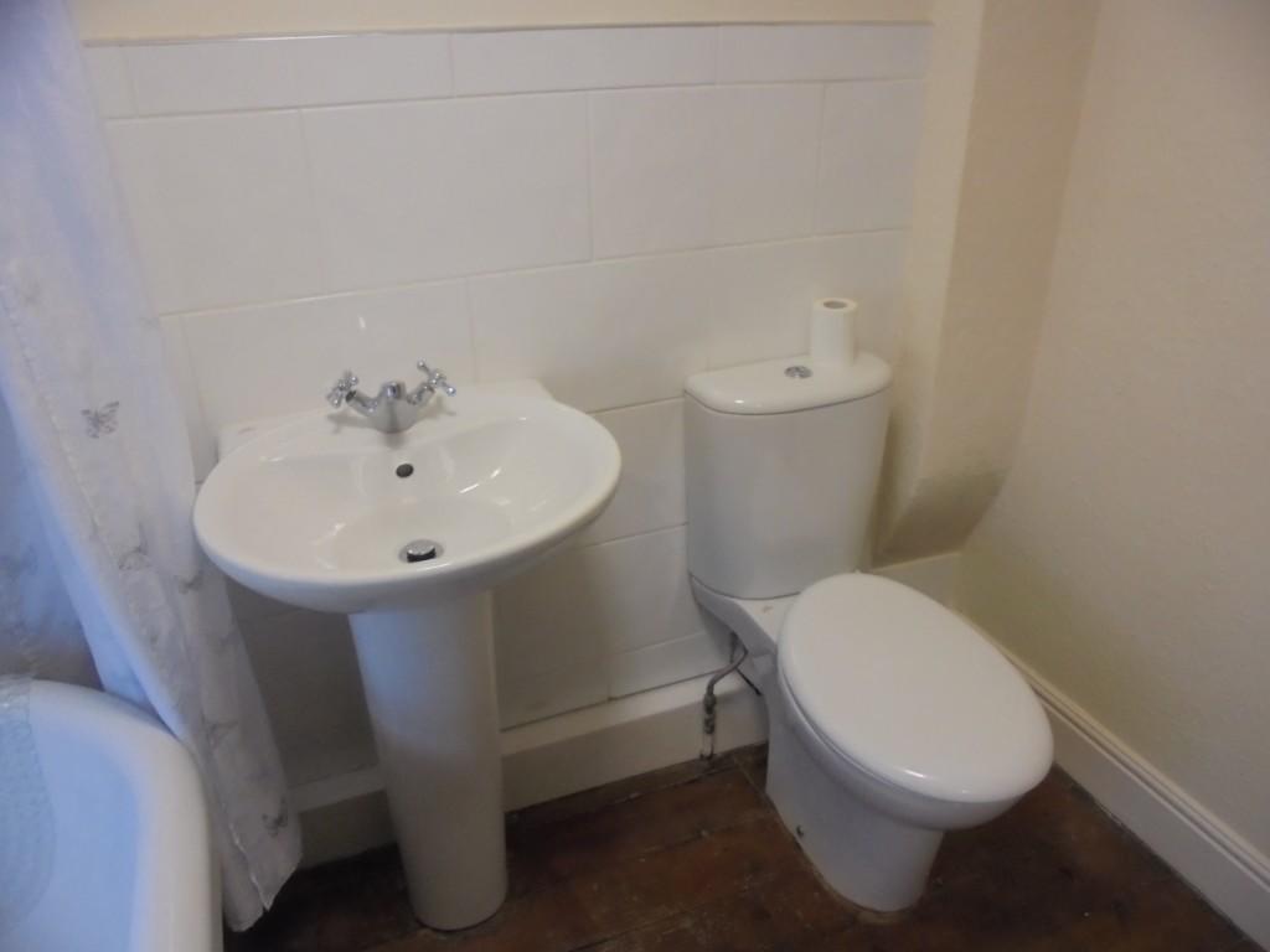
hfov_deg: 67.3
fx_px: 954
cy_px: 476
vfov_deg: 53.1
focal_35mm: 26
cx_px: 635
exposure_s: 1/30
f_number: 3.5
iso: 320
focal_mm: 4.6
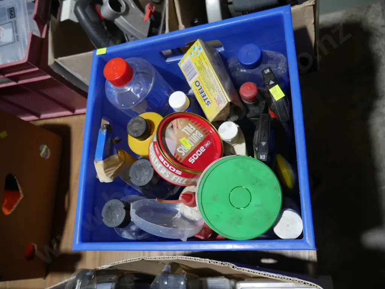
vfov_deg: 49.7
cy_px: 144
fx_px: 311
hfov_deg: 63.4
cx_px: 192
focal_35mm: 28
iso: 200
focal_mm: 14
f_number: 3.5
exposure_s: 1/60
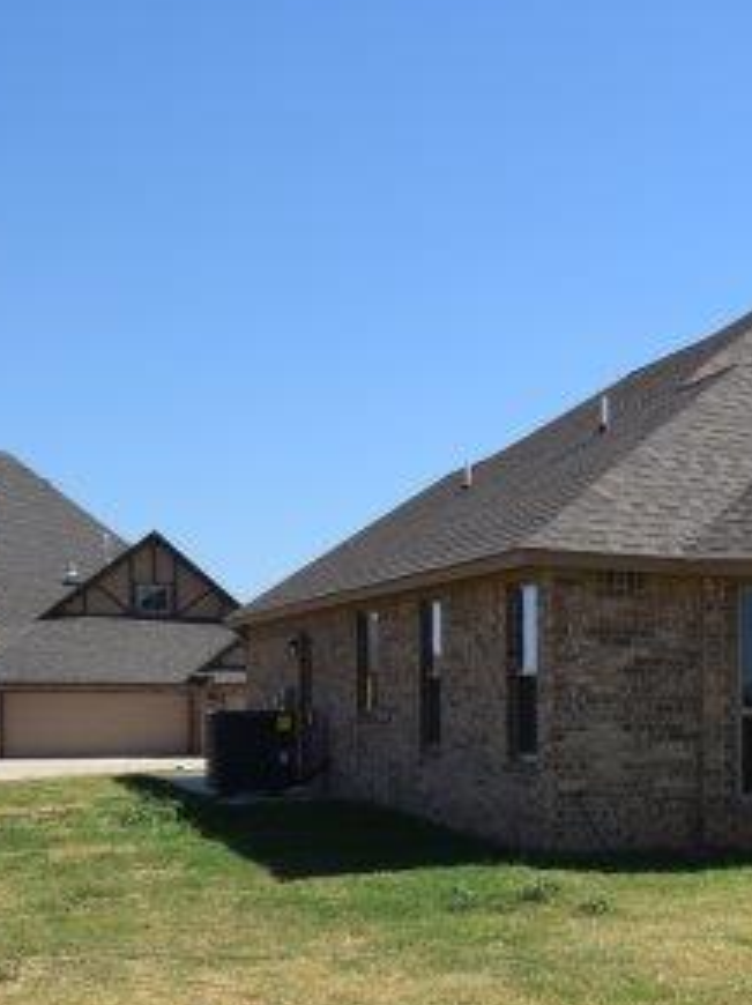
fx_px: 1479
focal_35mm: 51
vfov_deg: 36.7
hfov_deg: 19.8
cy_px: 740
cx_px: 1393
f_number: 10
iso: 200
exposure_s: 1/400
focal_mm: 10
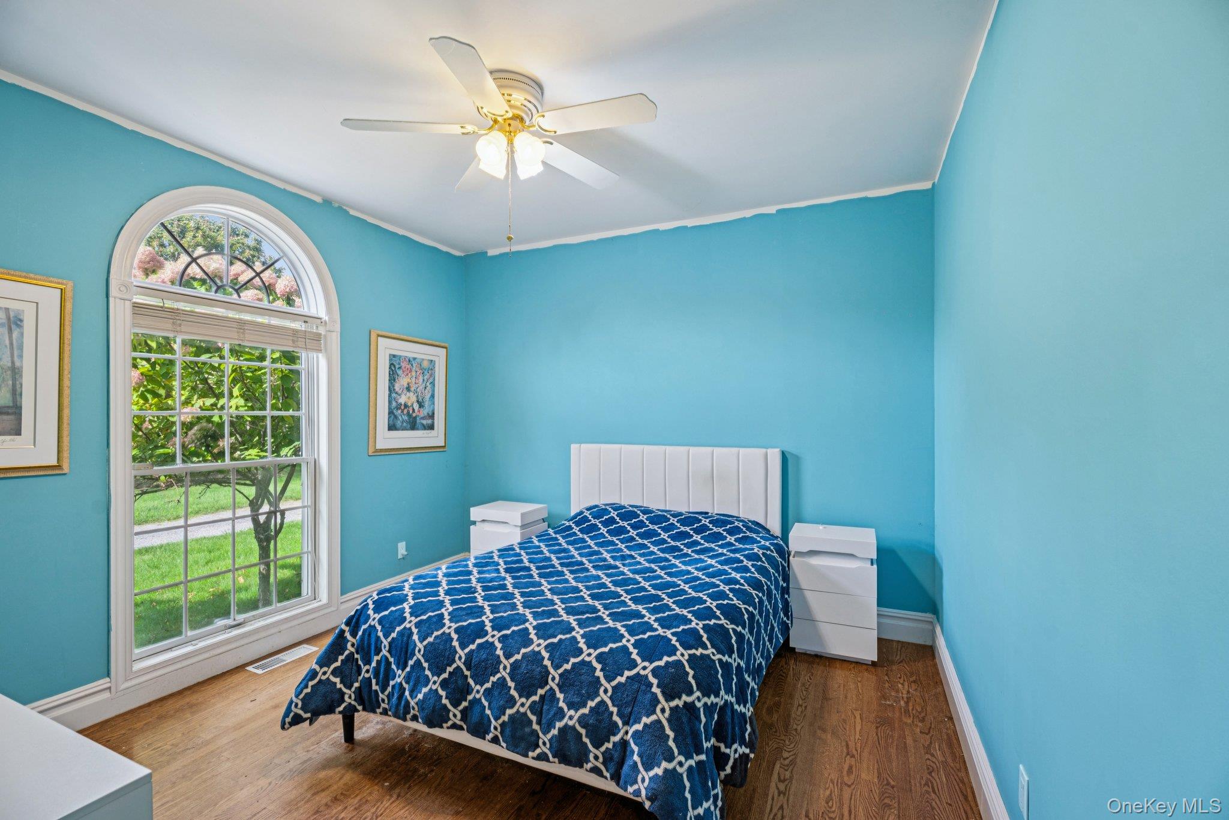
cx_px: 614
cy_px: 410
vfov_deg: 73.8
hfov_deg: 96.7
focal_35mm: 16
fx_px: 546
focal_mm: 16
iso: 400
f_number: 7.1
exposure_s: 1/15
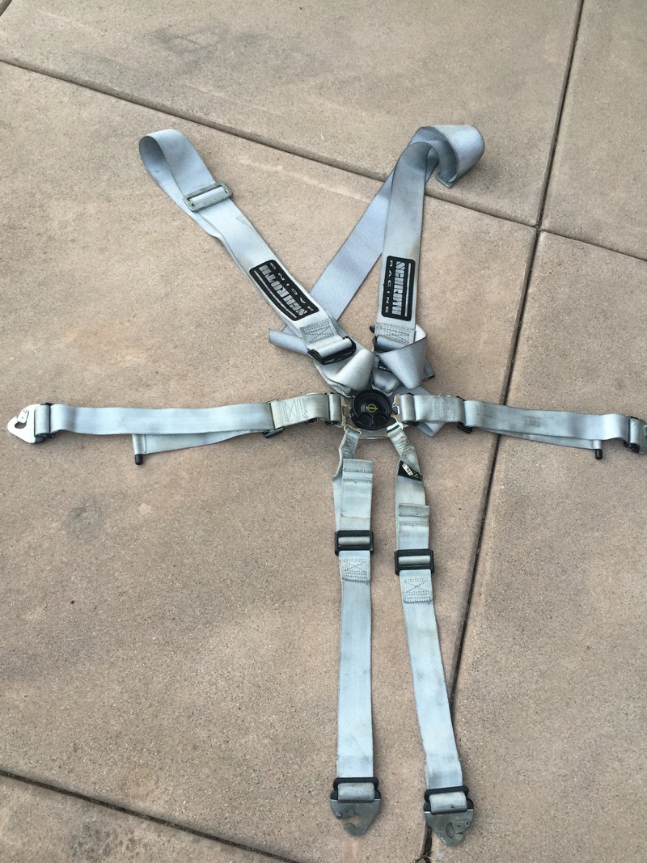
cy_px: 432
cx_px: 324
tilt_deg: -60.7
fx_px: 723
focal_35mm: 29
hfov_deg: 48.2
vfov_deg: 61.7
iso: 40
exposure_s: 1/30
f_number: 2.2
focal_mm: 4.15
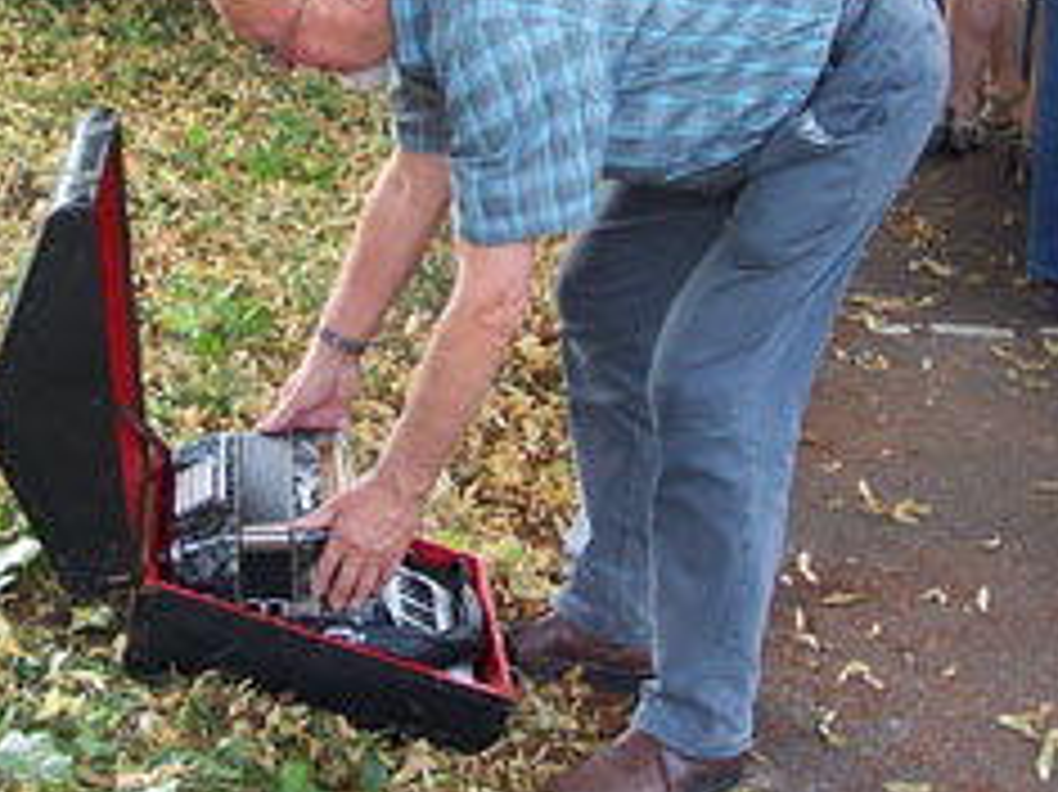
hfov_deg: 24.1
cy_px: 241
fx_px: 2474
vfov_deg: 18.1
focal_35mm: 81
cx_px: 495
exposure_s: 1/60
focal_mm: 6.3
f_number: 2.8
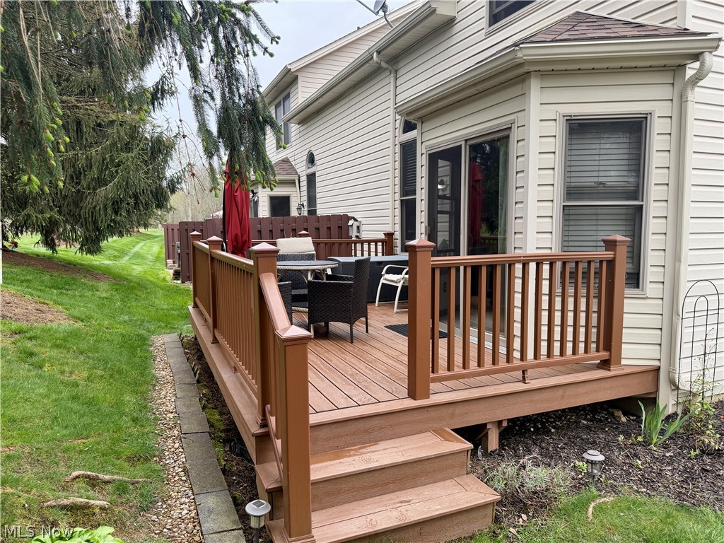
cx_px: 362
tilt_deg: -5.8
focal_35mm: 24
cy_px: 272
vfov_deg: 56.8
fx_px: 502
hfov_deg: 71.6
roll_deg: +0.7
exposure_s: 1/1075
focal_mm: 6.76
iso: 100
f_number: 1.78
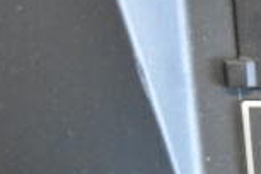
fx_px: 2392
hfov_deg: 6.1
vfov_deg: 4.2
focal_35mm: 330
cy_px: 117
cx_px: 512
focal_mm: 55
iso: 12800
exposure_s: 1/100
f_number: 5.6
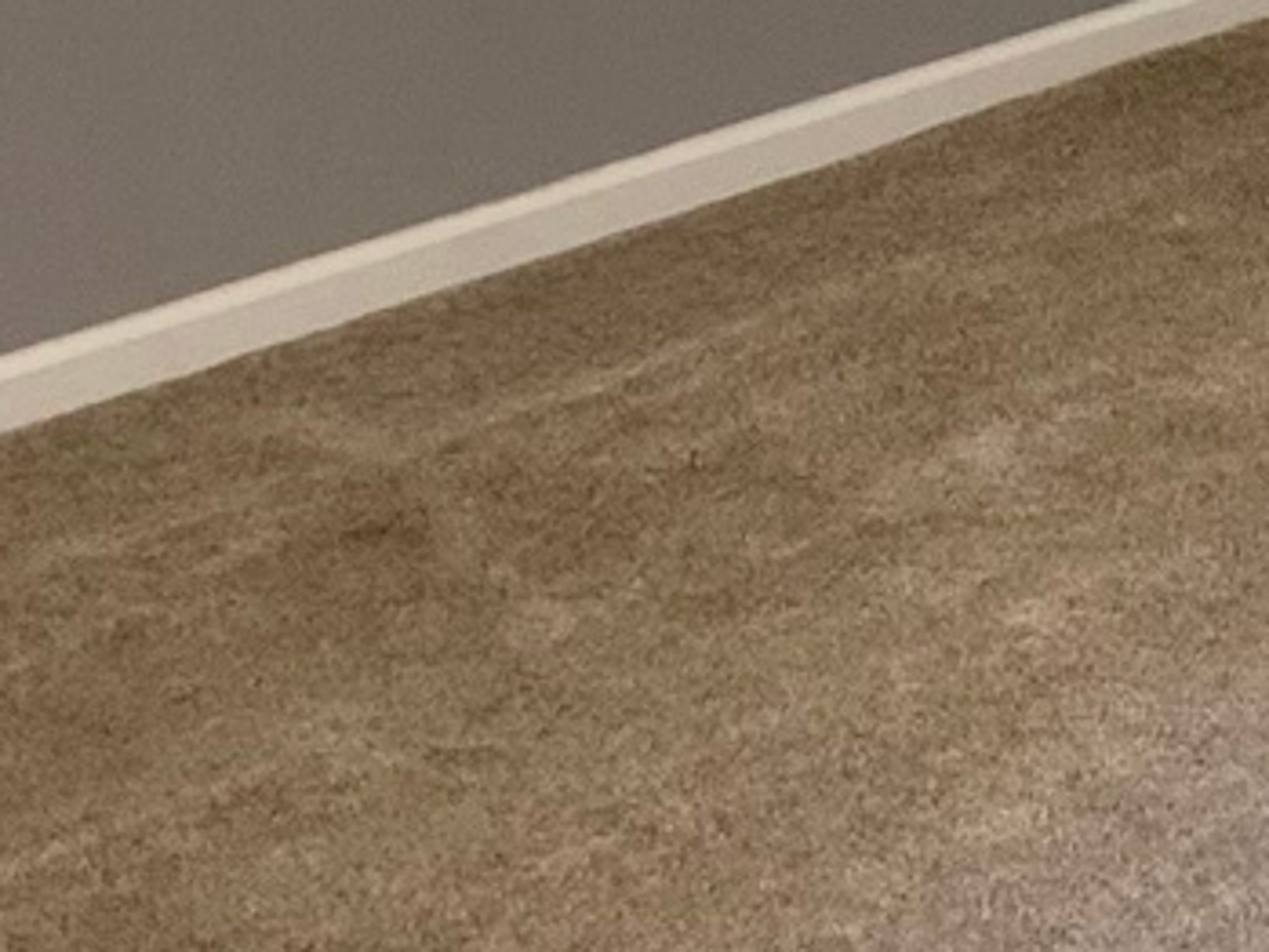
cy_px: -716
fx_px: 6234
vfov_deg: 8.4
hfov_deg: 11.2
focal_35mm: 170
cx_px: 1873
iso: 40
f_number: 1.8
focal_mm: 3
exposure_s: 1/60
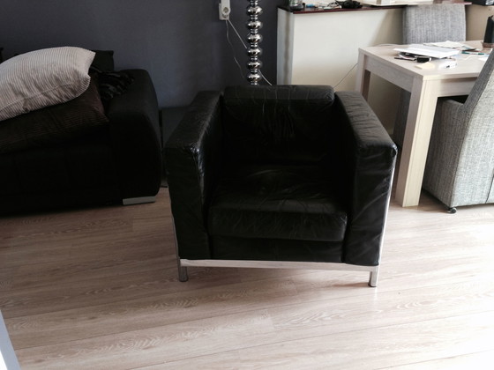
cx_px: 247
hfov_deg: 55.4
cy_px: 185
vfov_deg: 42.9
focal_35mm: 33
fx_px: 471
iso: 80
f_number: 2.4
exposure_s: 1/20
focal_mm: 4.12
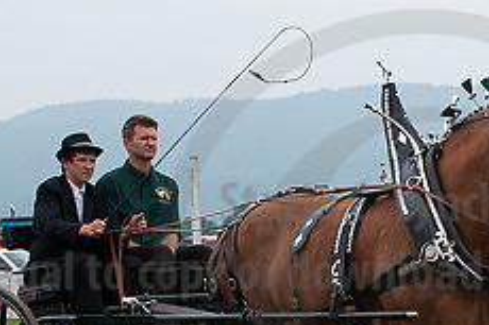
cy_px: 269
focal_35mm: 241
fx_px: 3271
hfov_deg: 8.5
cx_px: 415
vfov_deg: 5.7
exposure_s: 1/1000
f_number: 5.6
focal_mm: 110
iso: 800
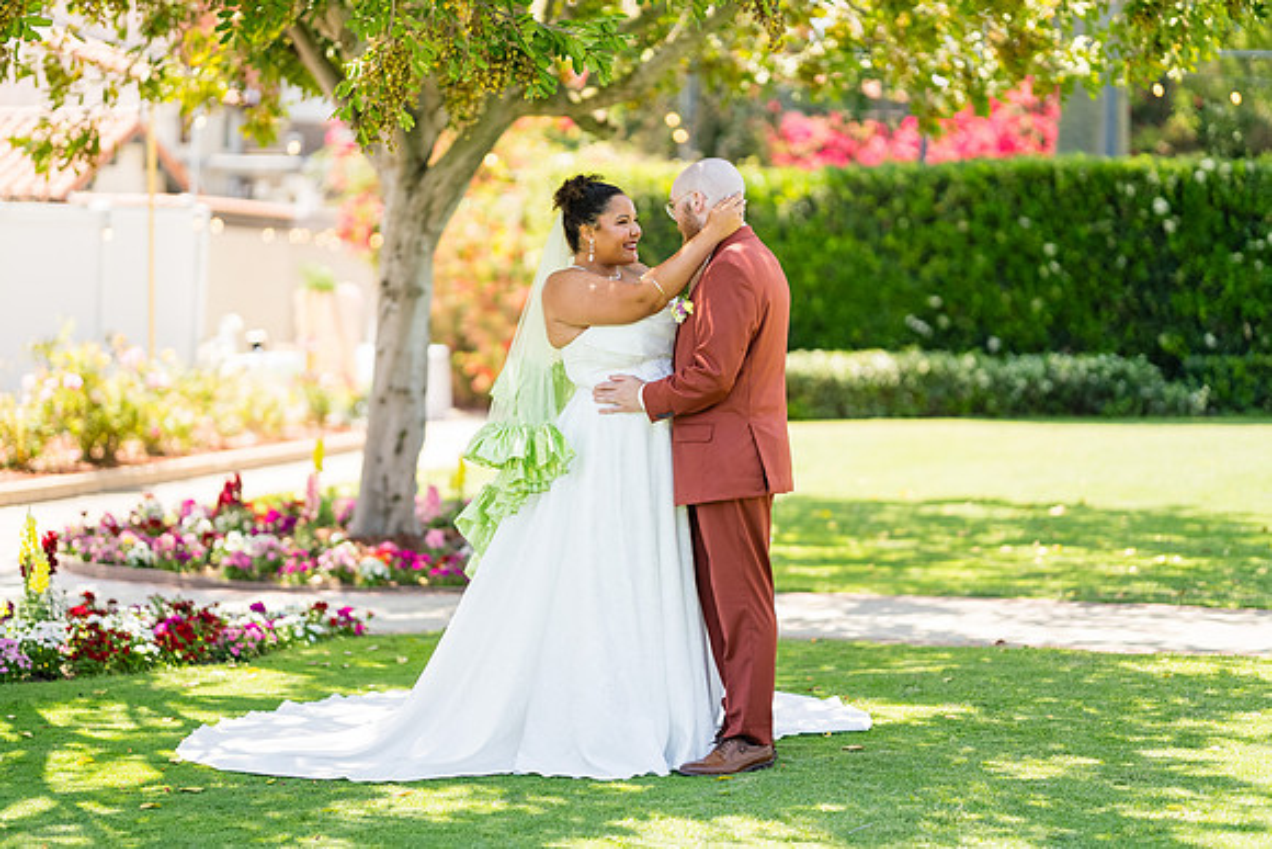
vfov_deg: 15.0
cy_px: 405
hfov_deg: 22.4
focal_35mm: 91
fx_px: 3215
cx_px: 640
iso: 100
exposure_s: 1/1600
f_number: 1.4
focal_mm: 85
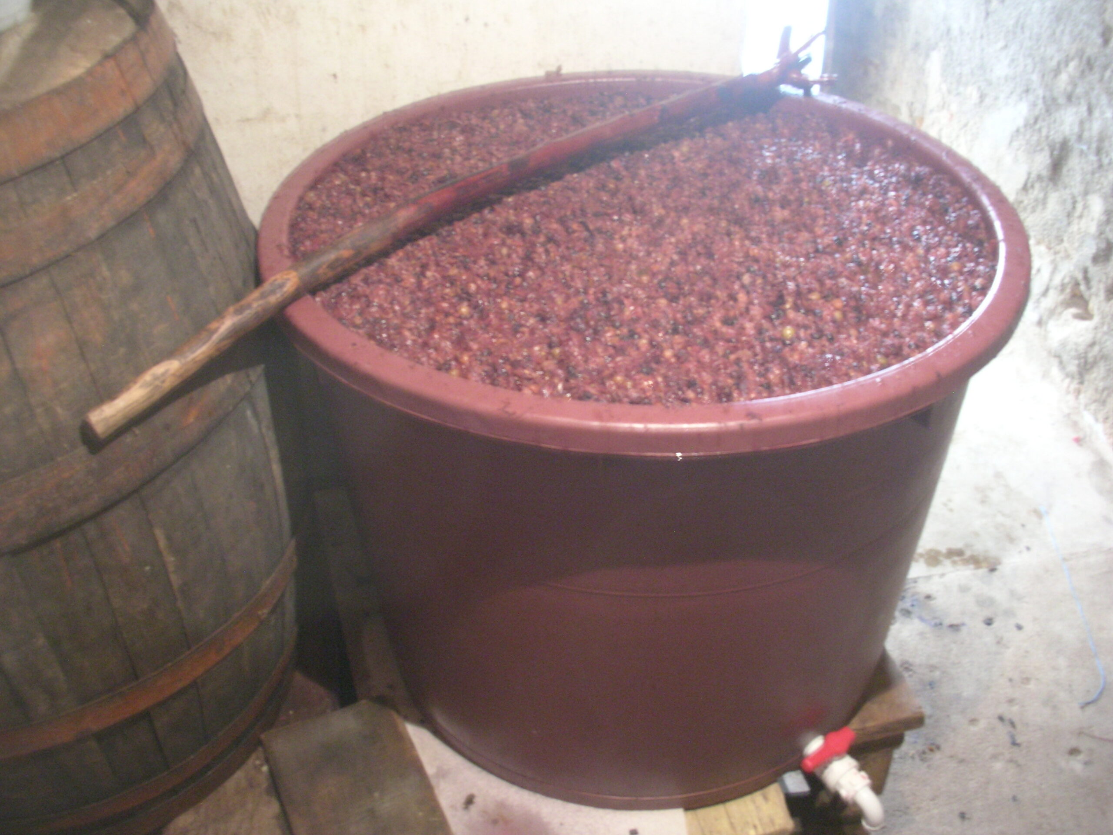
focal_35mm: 35
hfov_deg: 52.6
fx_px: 1125
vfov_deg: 40.7
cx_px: 556
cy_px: 418
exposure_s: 1.19
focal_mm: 5.8
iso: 200
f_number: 3
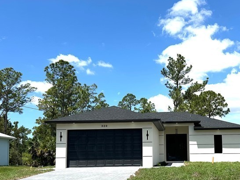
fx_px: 312
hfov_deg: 41.6
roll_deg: +0.6
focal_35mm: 45
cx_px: 155
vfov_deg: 31.8
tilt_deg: +6.2
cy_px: 126
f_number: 1.78
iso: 80
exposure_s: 1/7042
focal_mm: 6.86
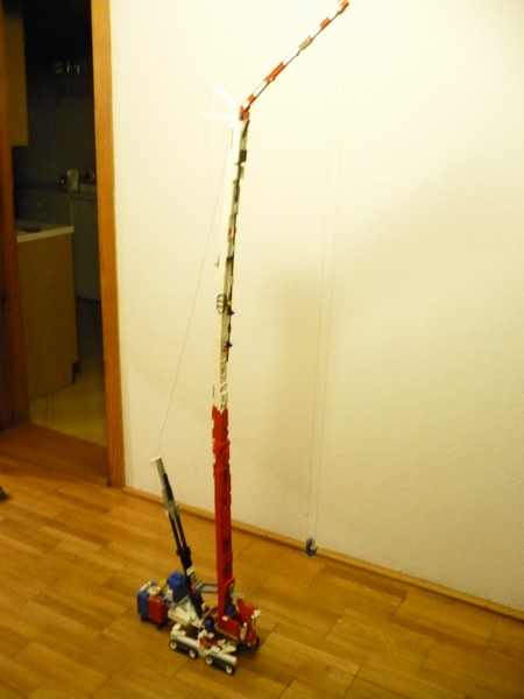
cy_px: 350
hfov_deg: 40.7
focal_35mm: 35
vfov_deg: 52.6
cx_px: 262
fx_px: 706
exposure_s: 1/4
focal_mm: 5.8
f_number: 2.8
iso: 400
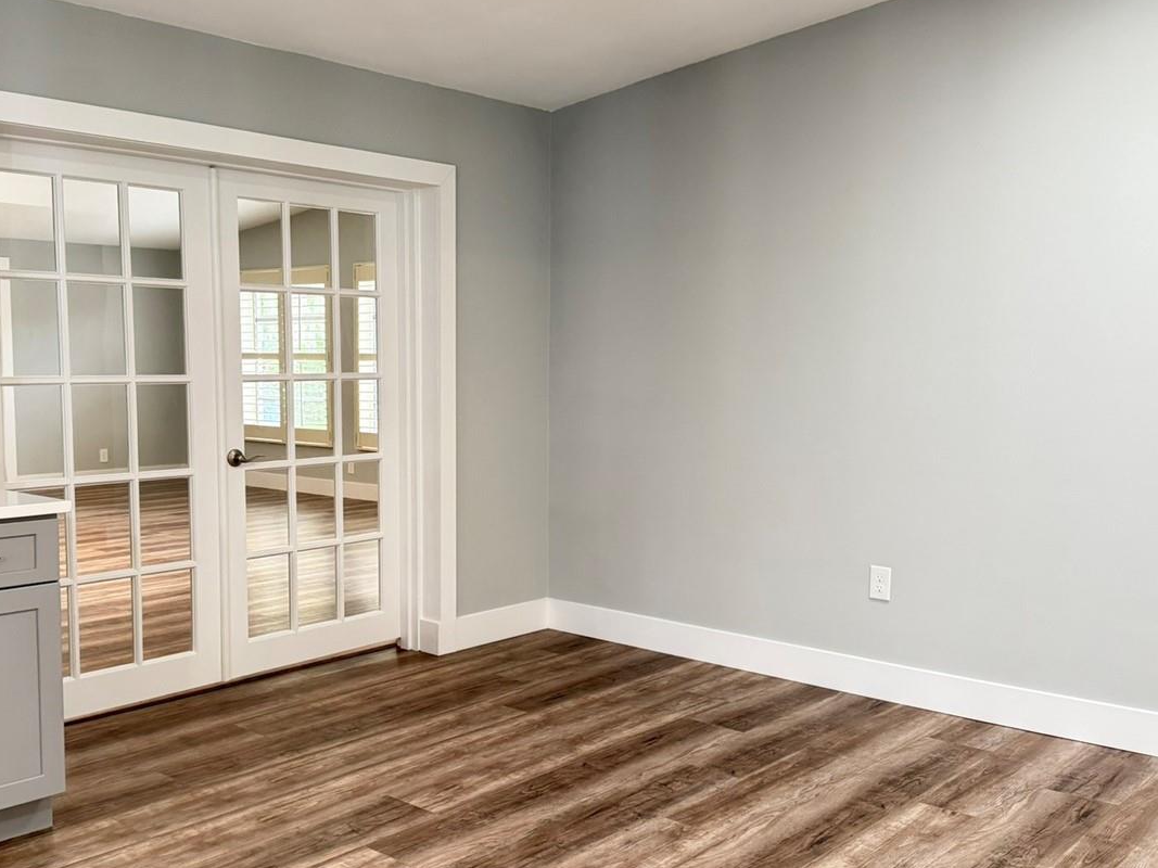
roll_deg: +0.3
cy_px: 463
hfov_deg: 51.3
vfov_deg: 39.6
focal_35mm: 36
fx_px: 1204
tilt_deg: -5.9
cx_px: 516
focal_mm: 6.76
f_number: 1.78
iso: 500
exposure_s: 1/60
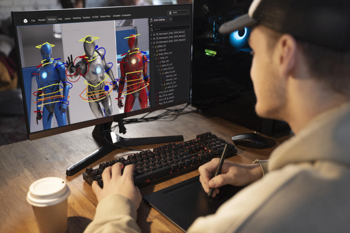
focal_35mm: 39
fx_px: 379
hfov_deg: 49.6
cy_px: 116
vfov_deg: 34.2
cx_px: 175
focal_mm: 39
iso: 1600
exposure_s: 1/125
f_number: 2.8
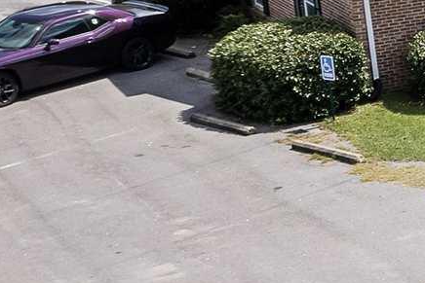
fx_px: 1830
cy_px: 124
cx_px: 1167
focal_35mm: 155
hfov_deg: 10.5
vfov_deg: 8.9
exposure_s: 1/5000
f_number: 2.8
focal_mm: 8.38
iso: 100
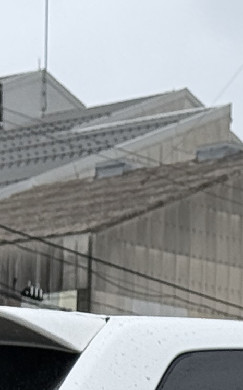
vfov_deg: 7.5
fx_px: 2915
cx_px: 301
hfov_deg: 4.8
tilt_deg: +3.3
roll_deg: -1.3
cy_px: 645
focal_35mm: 275
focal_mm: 6.76
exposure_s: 1/855
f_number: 1.78
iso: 64
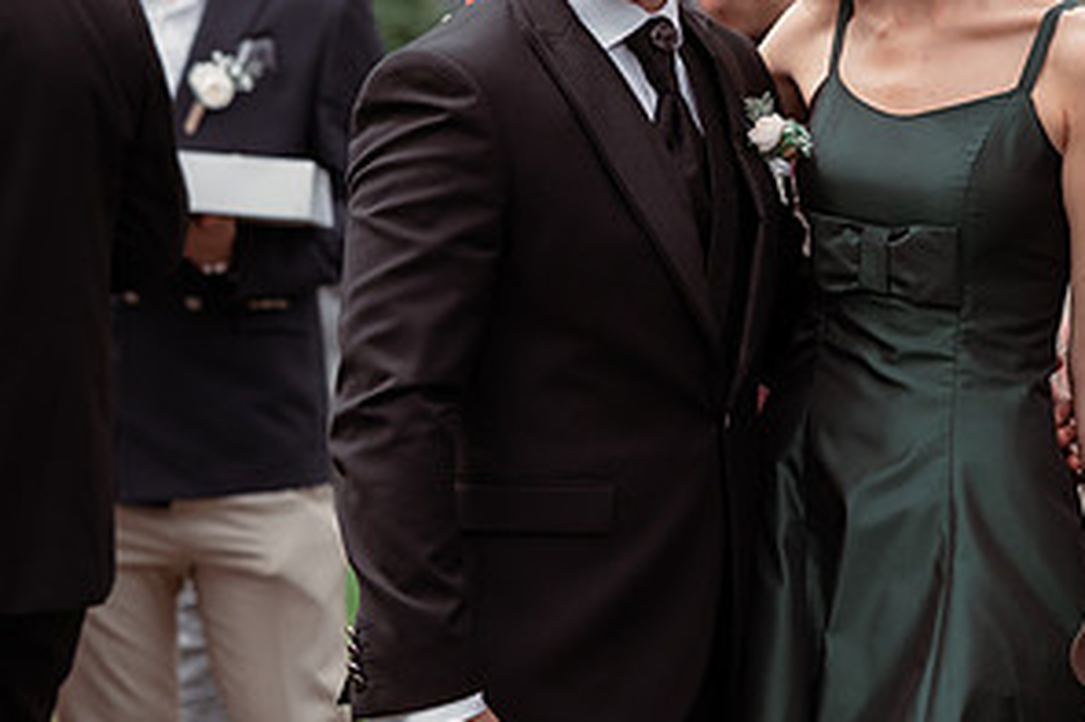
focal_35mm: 175
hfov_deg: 11.7
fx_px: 5271
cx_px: 875
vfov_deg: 7.8
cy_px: 290
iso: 250
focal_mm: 85
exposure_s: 1/4000
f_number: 2.2
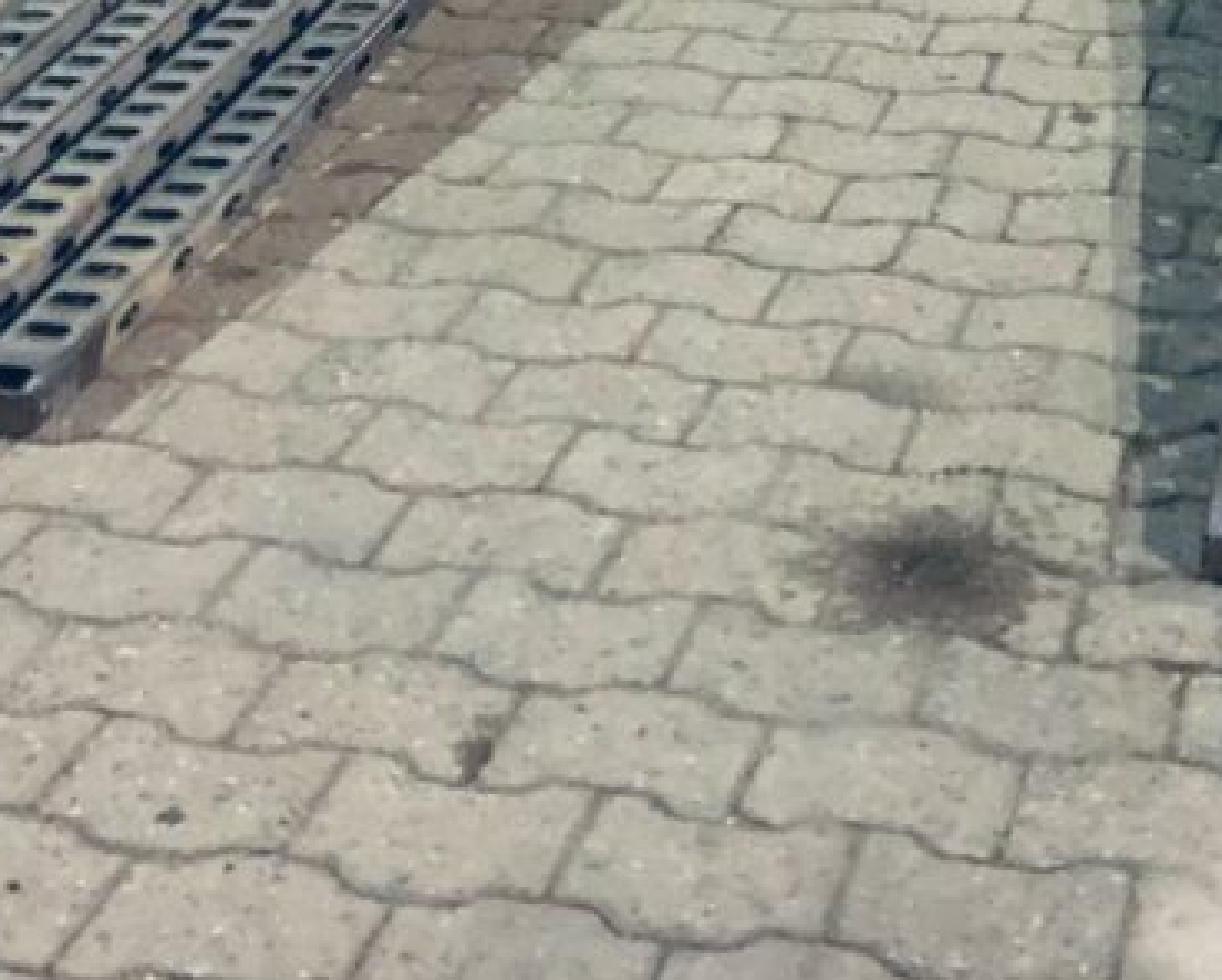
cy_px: -319
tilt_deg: -13.7
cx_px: 860
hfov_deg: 24.9
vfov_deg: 18.7
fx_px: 2751
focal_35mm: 76
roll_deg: +1.3
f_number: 1.8
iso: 160
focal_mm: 3.99
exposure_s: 1/4
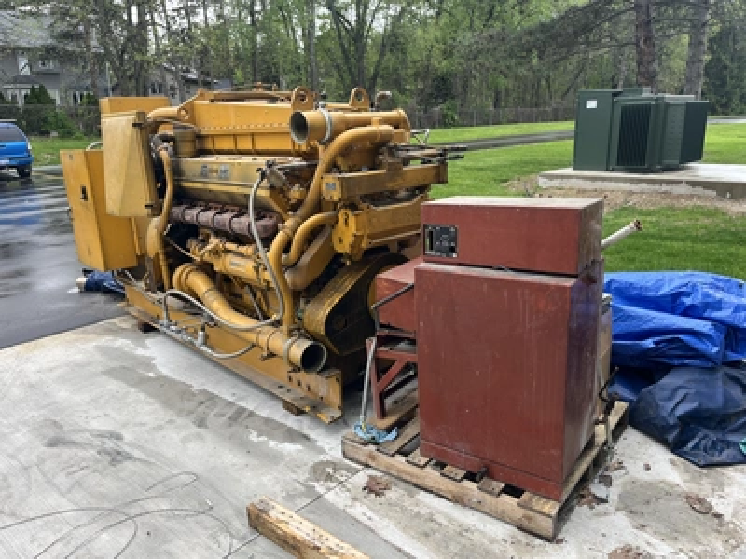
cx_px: 373
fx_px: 560
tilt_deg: -15.8
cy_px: 280
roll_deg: +1.7
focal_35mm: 26
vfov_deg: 53.1
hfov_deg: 67.3
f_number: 1.6
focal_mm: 5.1
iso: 40
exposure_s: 1/192
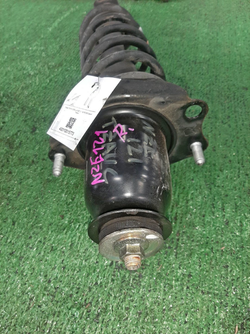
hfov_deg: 53.1
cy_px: 167
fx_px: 250
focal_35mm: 26
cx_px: 125
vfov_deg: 67.3
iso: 152
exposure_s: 1/50
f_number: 1.7
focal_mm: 3.93
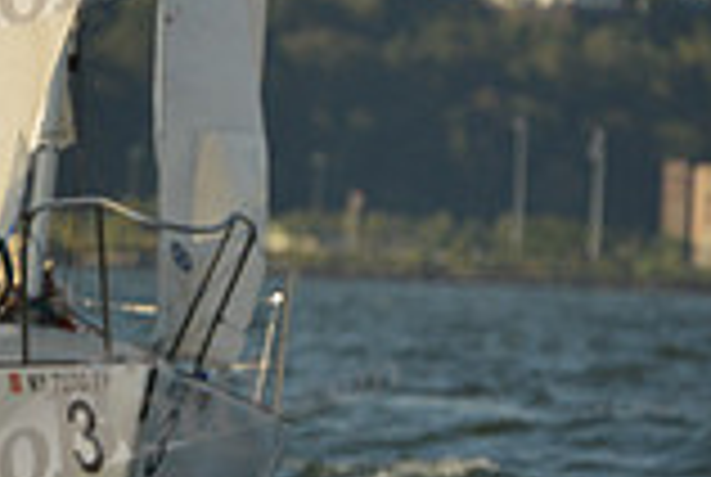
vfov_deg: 2.1
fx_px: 13059
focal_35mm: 660
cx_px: -464
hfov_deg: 3.1
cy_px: 268
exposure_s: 1/1250
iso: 400
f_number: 5.6
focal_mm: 180
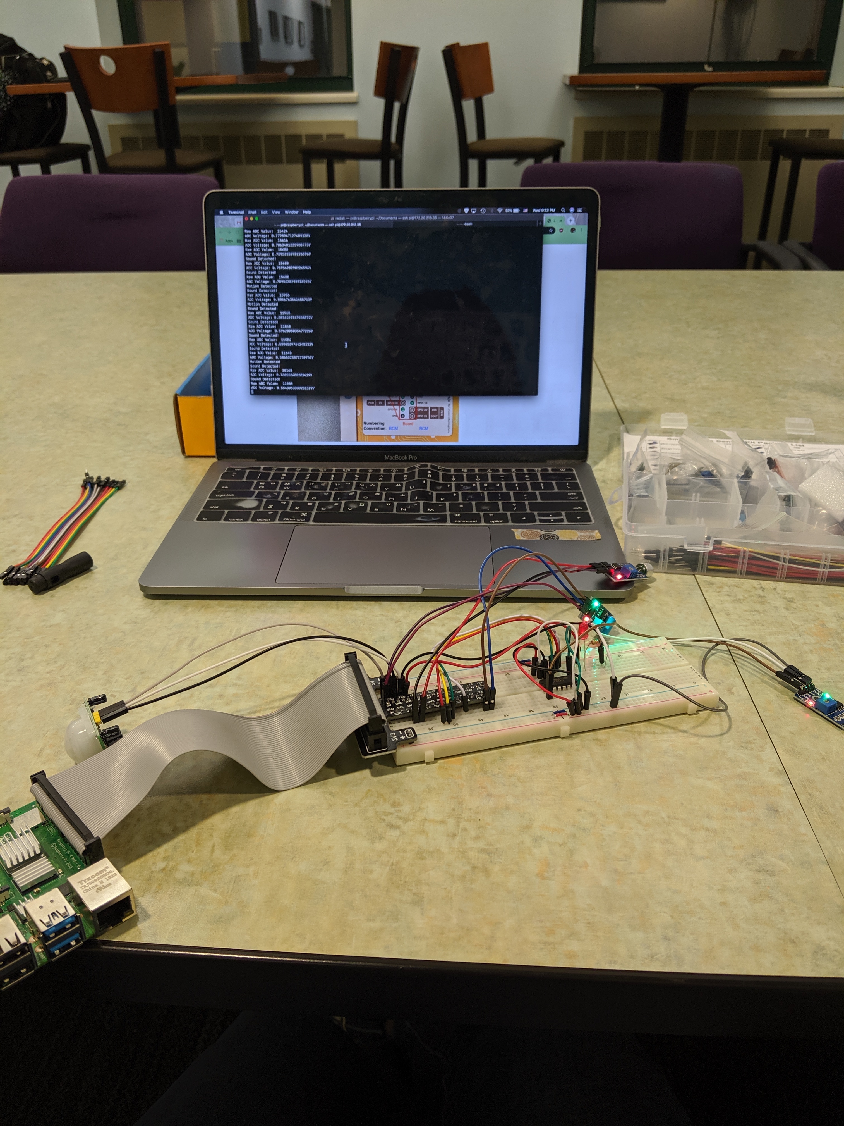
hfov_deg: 51.4
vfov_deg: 65.3
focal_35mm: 27
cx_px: 422
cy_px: 563
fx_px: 878
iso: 91
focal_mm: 4.44
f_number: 1.8
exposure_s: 1/40
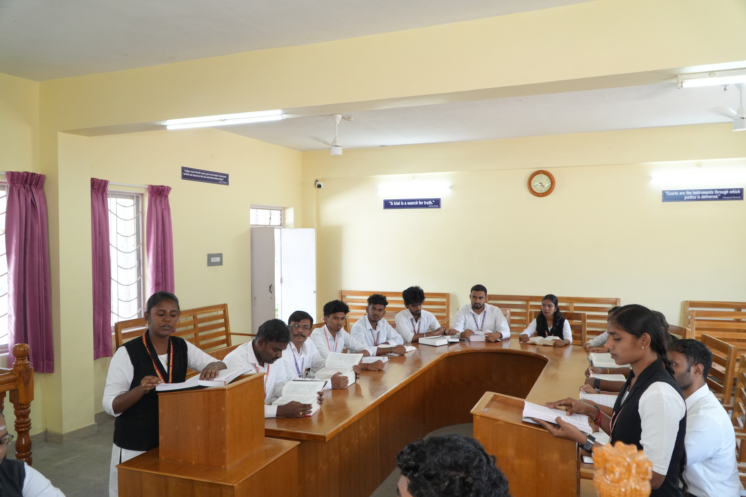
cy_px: 248
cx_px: 373
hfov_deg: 67.4
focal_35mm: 27
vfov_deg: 47.9
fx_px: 559
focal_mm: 18
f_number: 4
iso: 1600
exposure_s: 1/160
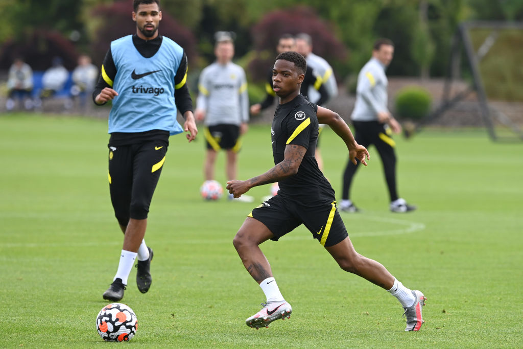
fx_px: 5812
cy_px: 174
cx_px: 262
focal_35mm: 400
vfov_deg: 3.4
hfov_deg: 5.2
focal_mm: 400
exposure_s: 1/1600
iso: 640
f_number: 5.6
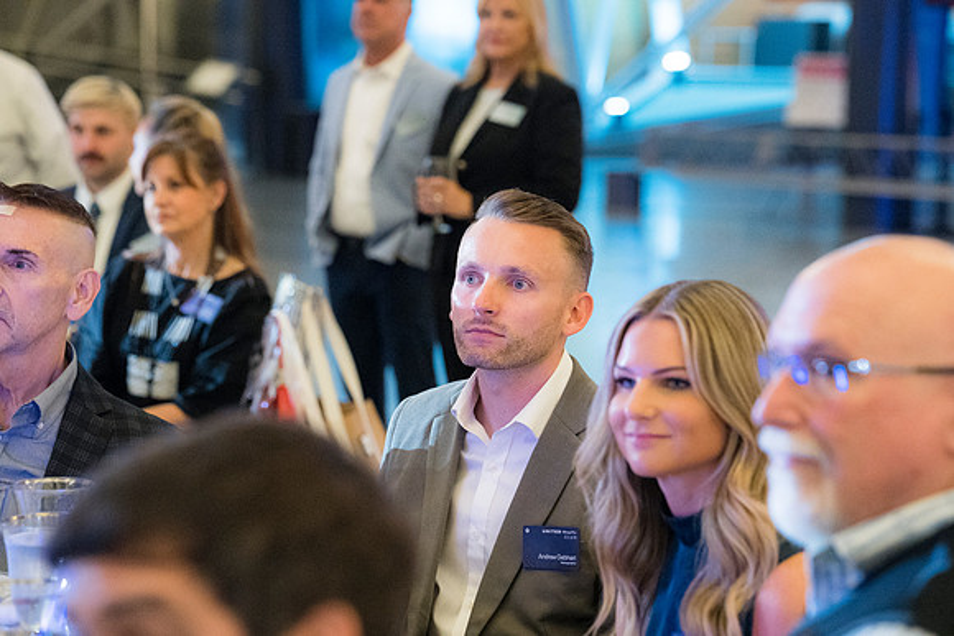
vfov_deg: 13.8
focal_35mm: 99
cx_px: 477
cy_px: 318
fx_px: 2624
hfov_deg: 20.6
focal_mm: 99
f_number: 4
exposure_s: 1/80
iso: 9000
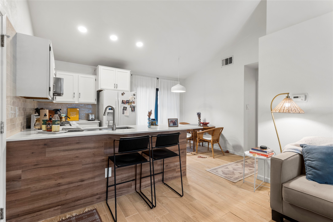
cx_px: 166
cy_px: 111
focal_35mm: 16
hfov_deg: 96.7
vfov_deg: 73.7
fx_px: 148
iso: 400
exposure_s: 1/3
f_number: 8
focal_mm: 16
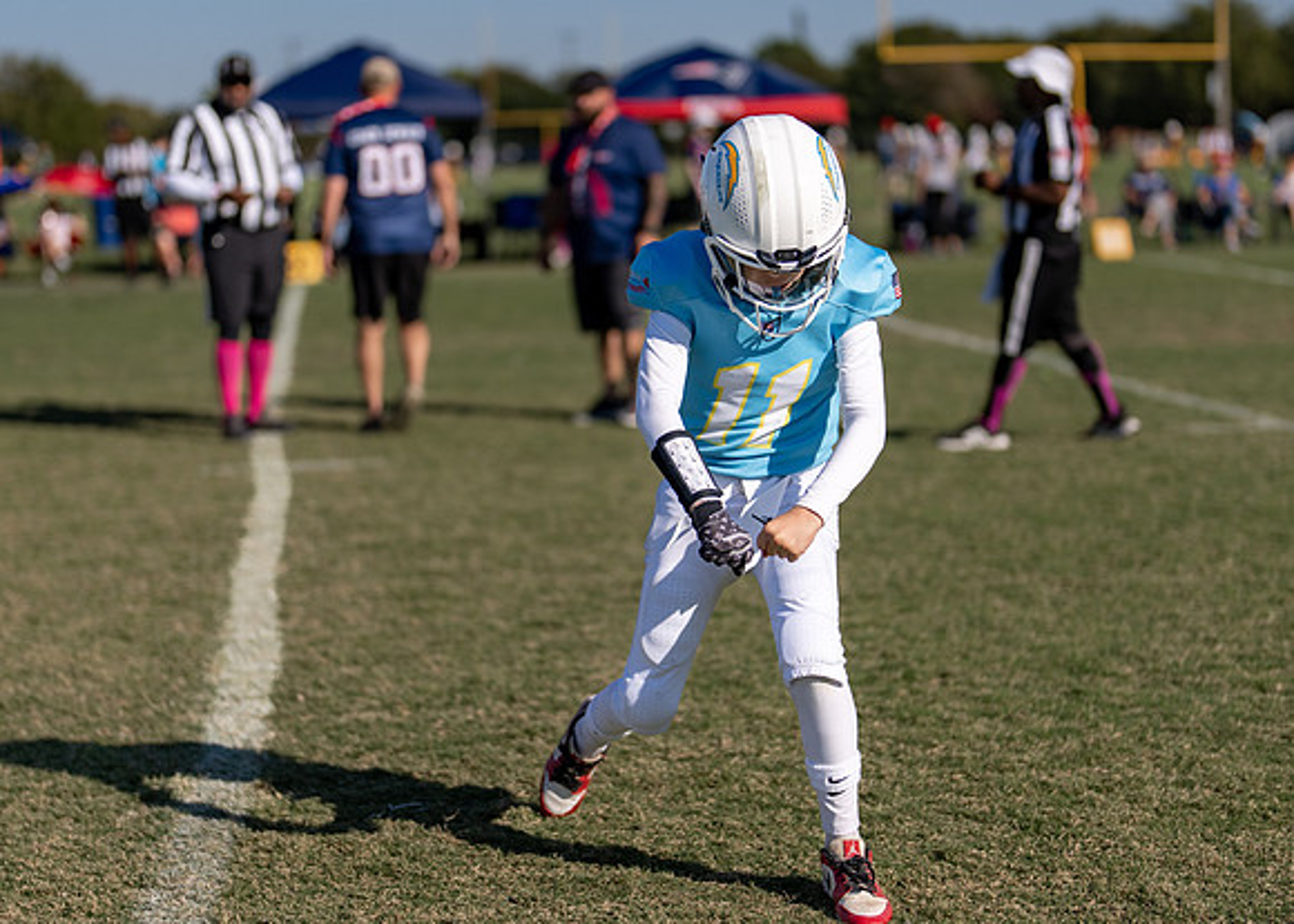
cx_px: 601
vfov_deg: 18.0
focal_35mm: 79
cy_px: 414
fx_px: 2909
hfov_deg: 25.1
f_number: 1.2
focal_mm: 50
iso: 100
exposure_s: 1/20000
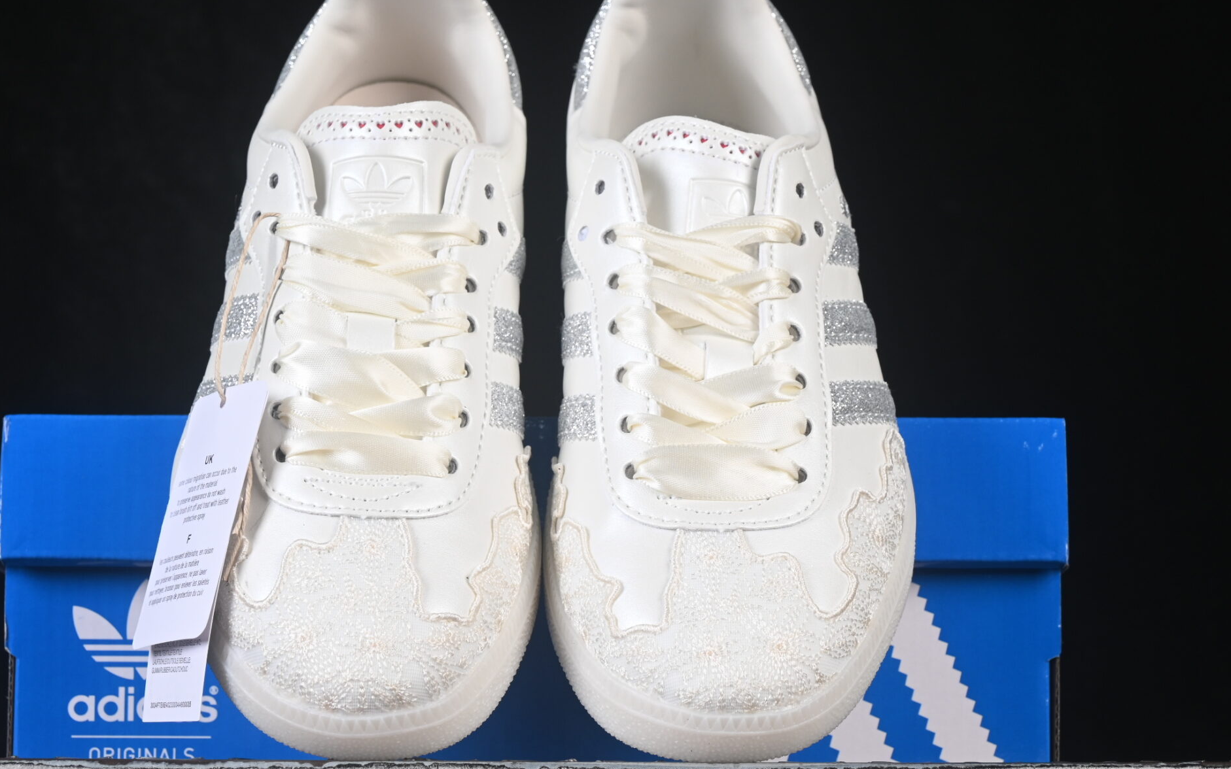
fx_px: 3489
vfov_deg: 12.6
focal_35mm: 104
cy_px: 414
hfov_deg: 20.0
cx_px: 542
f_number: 8
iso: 160
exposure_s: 1/80
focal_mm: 50
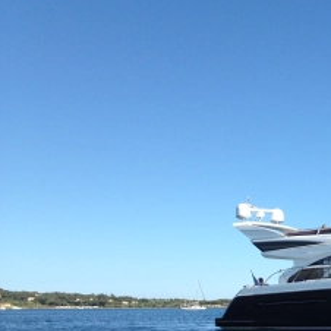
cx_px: 401
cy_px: 289
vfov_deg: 23.7
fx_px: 768
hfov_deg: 22.4
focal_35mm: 71
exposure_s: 1/1391
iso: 50
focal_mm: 4.12
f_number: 2.4
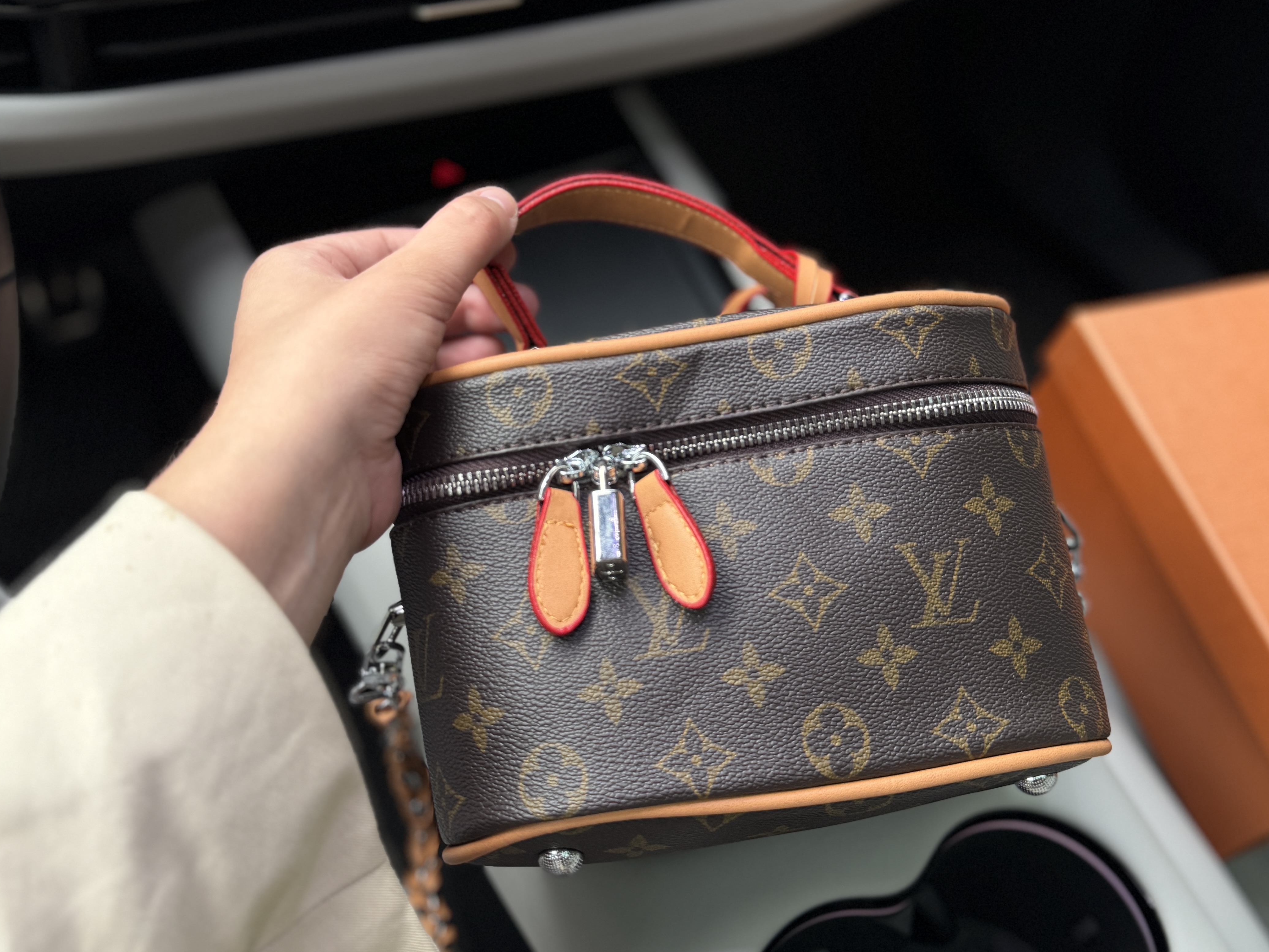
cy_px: 436
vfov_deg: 42.9
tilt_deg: -50.2
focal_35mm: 33
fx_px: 1210
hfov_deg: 55.3
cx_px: 640
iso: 64
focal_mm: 6.76
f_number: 1.78
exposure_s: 1/122
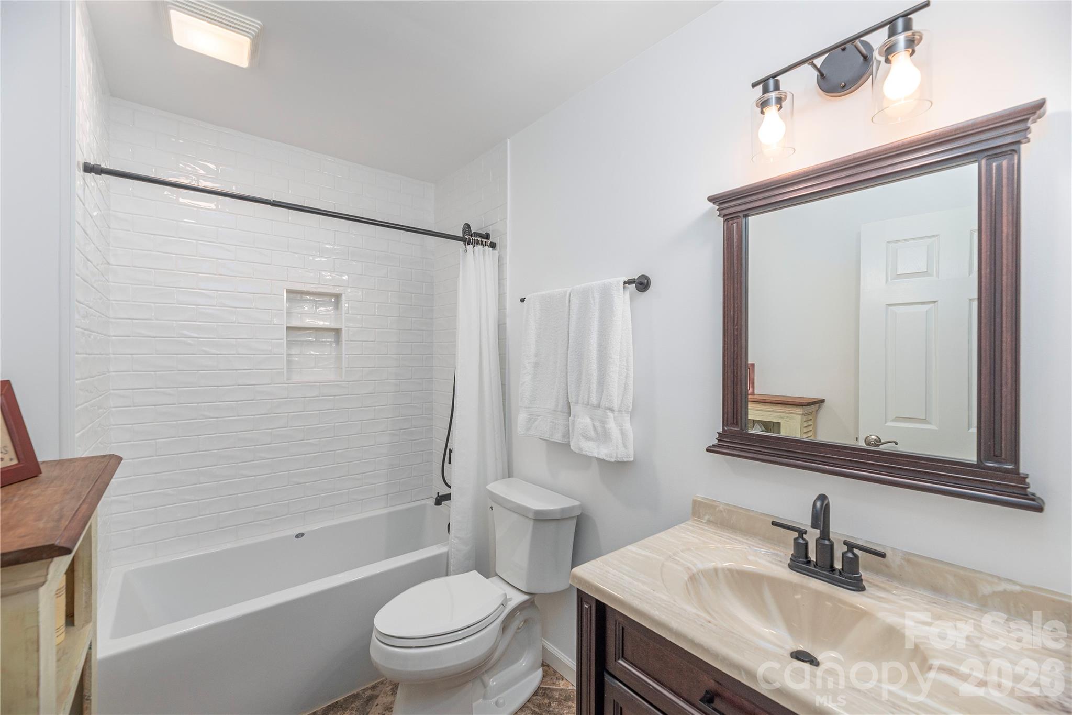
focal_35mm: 14
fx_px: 417
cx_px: 536
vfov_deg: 81.2
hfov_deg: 104.3
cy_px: 358
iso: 320
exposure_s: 1/160
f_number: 7.1
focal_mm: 14
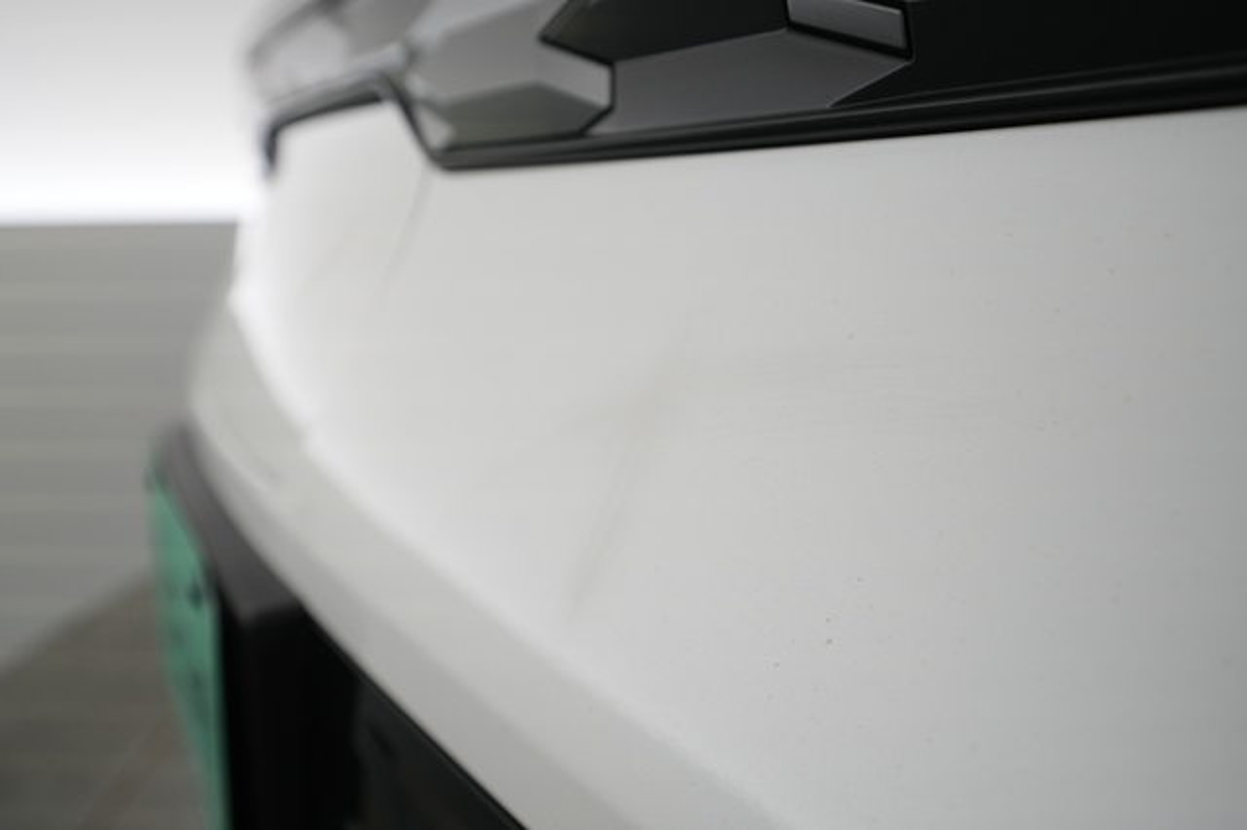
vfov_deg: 46.4
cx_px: 624
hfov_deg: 65.5
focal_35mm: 28
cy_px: 415
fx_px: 969
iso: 1000
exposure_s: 1/100
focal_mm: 28
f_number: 4.5
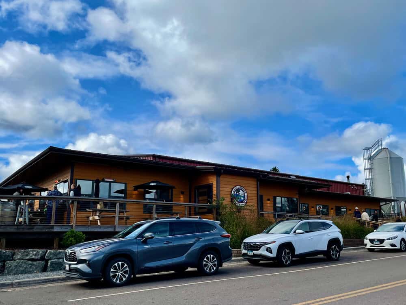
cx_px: 203
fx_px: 305
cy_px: 152
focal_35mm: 26
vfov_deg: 53.1
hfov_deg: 67.3
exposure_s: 1/4464
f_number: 1.6
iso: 32
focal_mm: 4.2
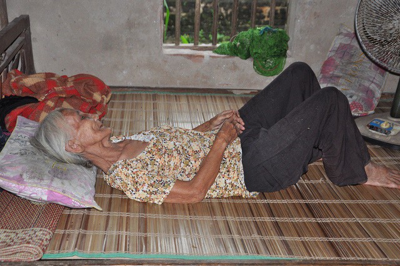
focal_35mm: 52
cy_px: 133
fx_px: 583
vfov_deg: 25.7
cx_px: 200
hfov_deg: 37.9
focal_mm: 35
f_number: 4.5
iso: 640
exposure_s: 1/60
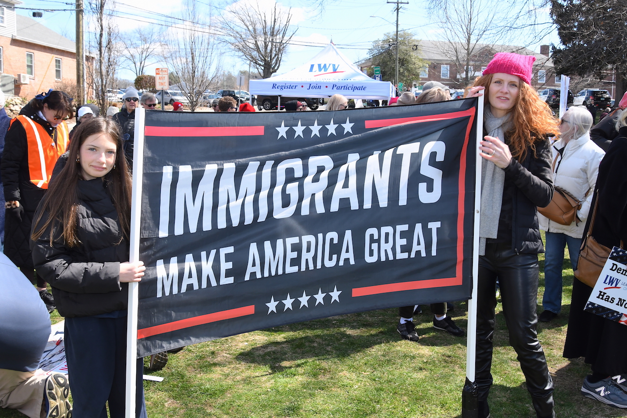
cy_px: 209
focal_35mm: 36
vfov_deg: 36.9
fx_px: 627
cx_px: 314
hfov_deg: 53.1
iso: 400
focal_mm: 24
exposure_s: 1/250
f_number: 7.1
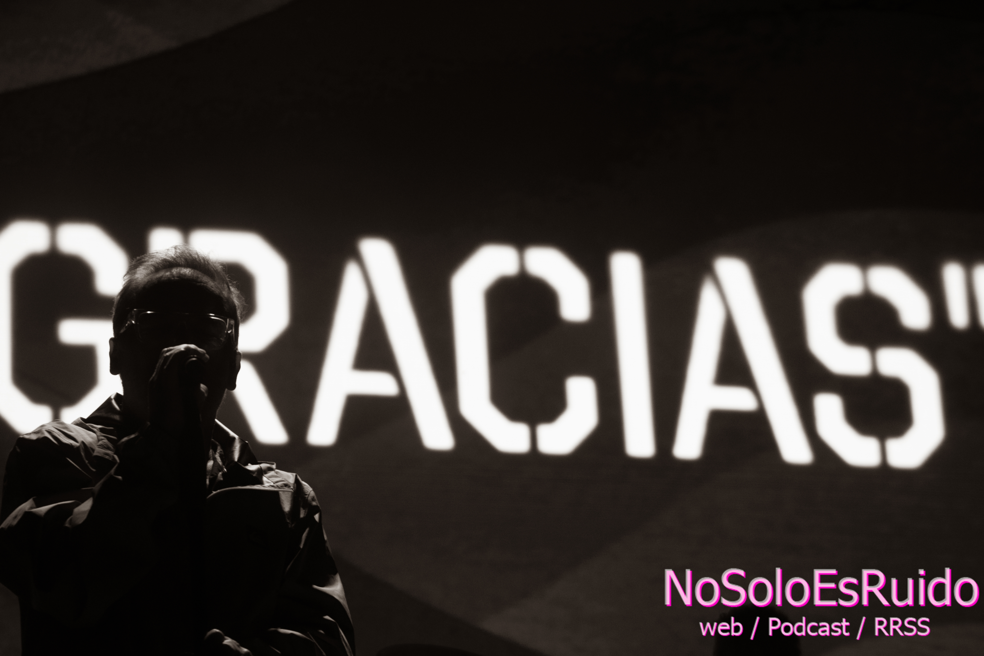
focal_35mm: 120
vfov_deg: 11.4
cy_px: 328
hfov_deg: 17.1
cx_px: 492
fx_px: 3280
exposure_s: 1/250
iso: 800
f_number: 4.5
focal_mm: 80
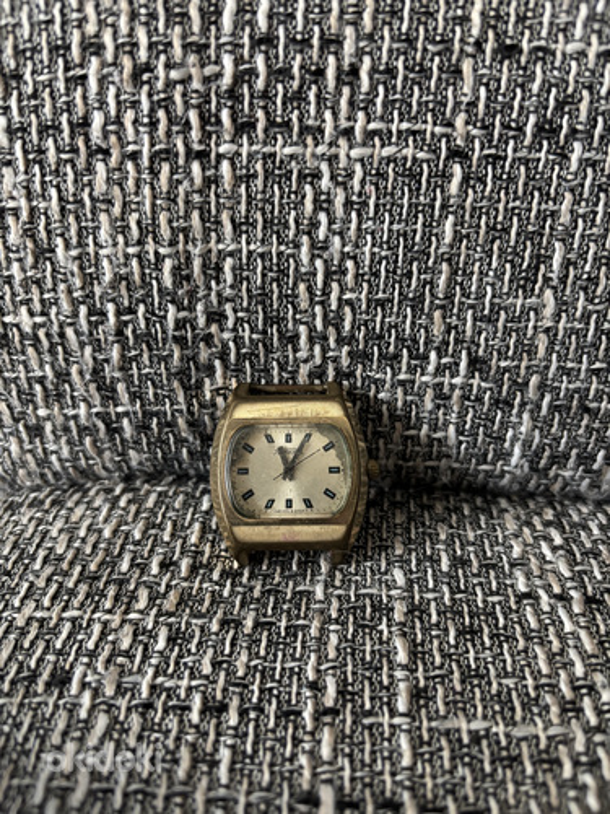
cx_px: 305
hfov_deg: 53.1
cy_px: 407
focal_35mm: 26
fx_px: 611
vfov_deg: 67.3
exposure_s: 1/40
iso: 640
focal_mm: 5.96
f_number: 1.6
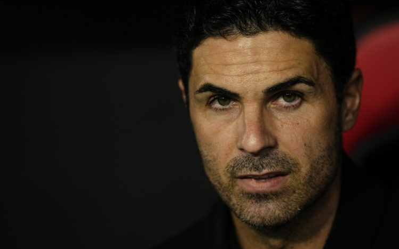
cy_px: 130
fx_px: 4446
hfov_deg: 5.1
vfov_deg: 3.2
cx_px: 200
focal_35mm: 409
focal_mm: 400
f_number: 2.8
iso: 2500
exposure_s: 1/1250
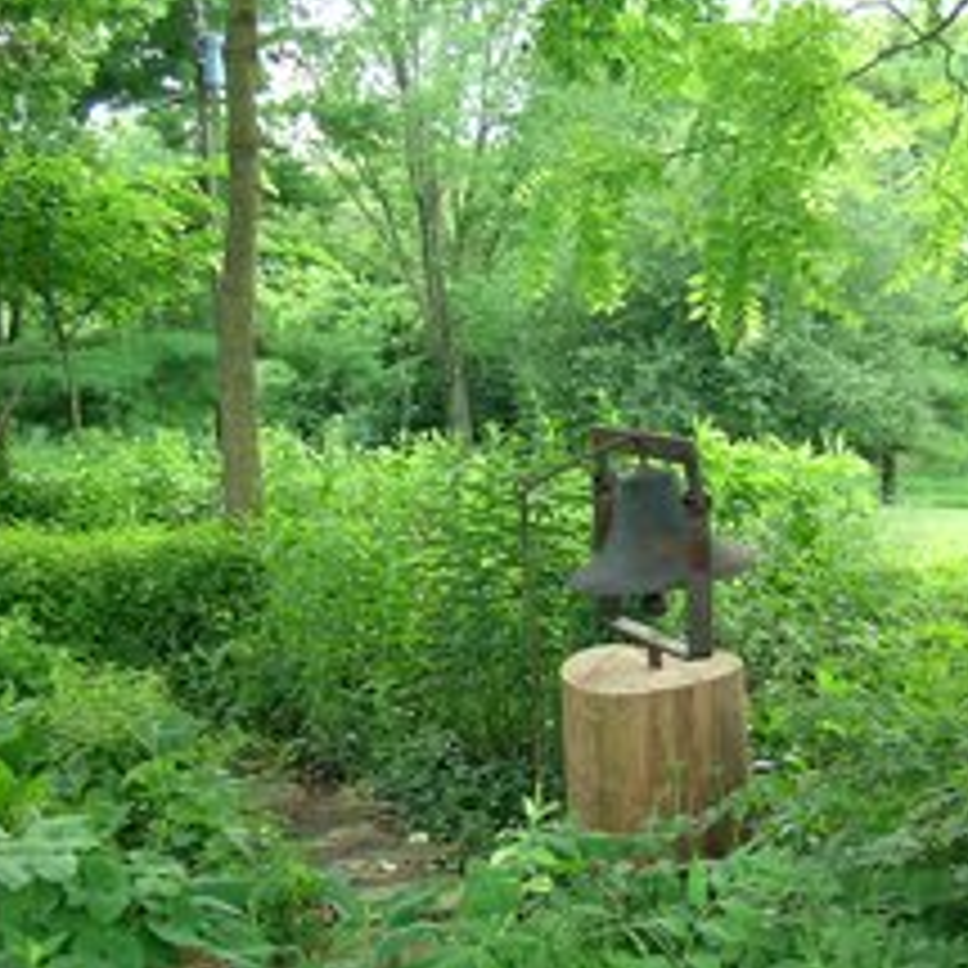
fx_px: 1614
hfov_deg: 33.2
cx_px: 626
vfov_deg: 33.3
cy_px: 572
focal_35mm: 51
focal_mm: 6.5
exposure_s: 1/33.6
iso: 50
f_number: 2.9
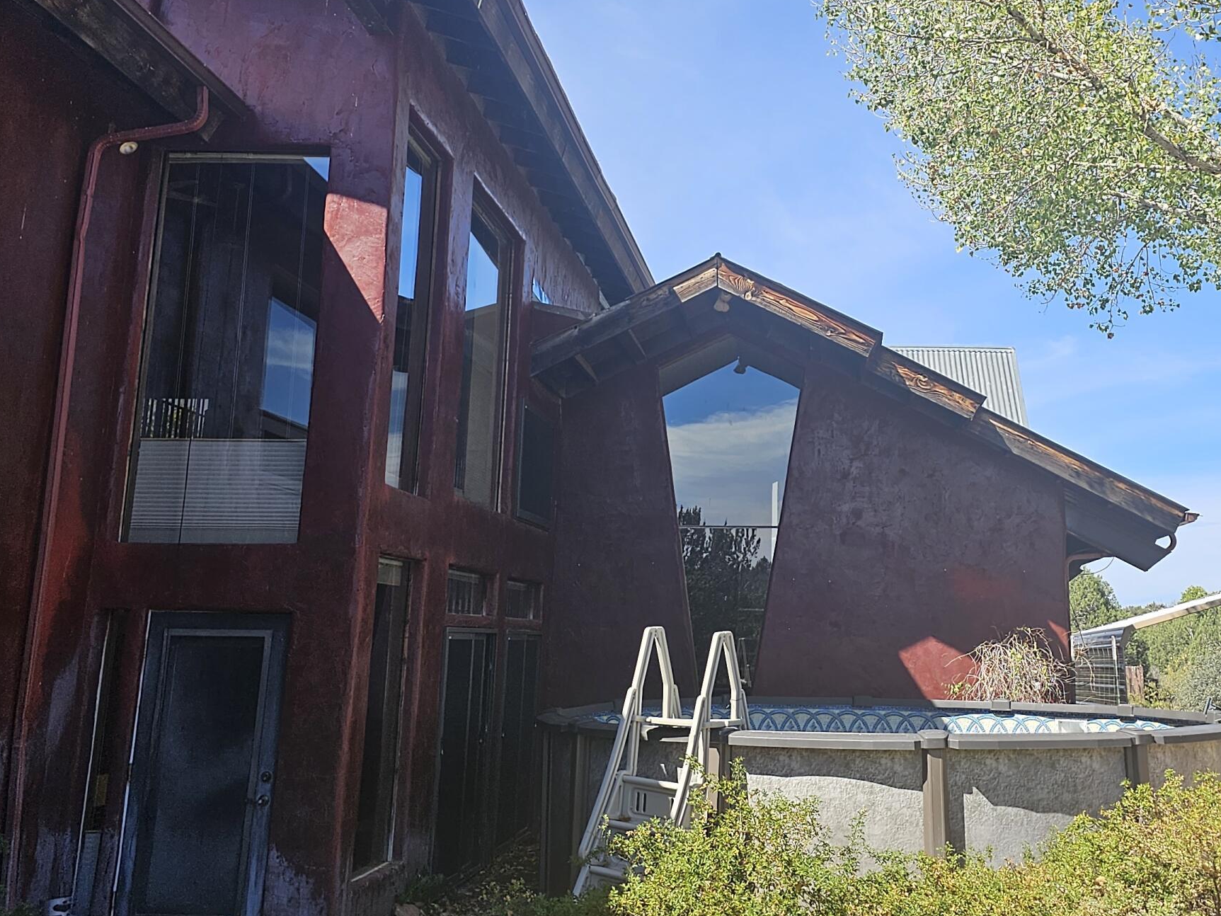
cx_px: 793
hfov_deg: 46.2
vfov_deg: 35.6
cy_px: 311
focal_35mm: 40
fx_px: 1411
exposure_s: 1/452
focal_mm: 6.3
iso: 10
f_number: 1.7
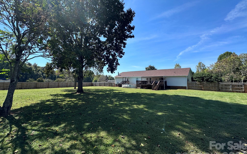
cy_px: 72
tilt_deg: +6.9
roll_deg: -1.4
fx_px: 101
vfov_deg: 74.7
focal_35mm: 15
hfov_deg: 101.5
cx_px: 124
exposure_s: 1/1531
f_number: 2.2
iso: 40
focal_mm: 2.22
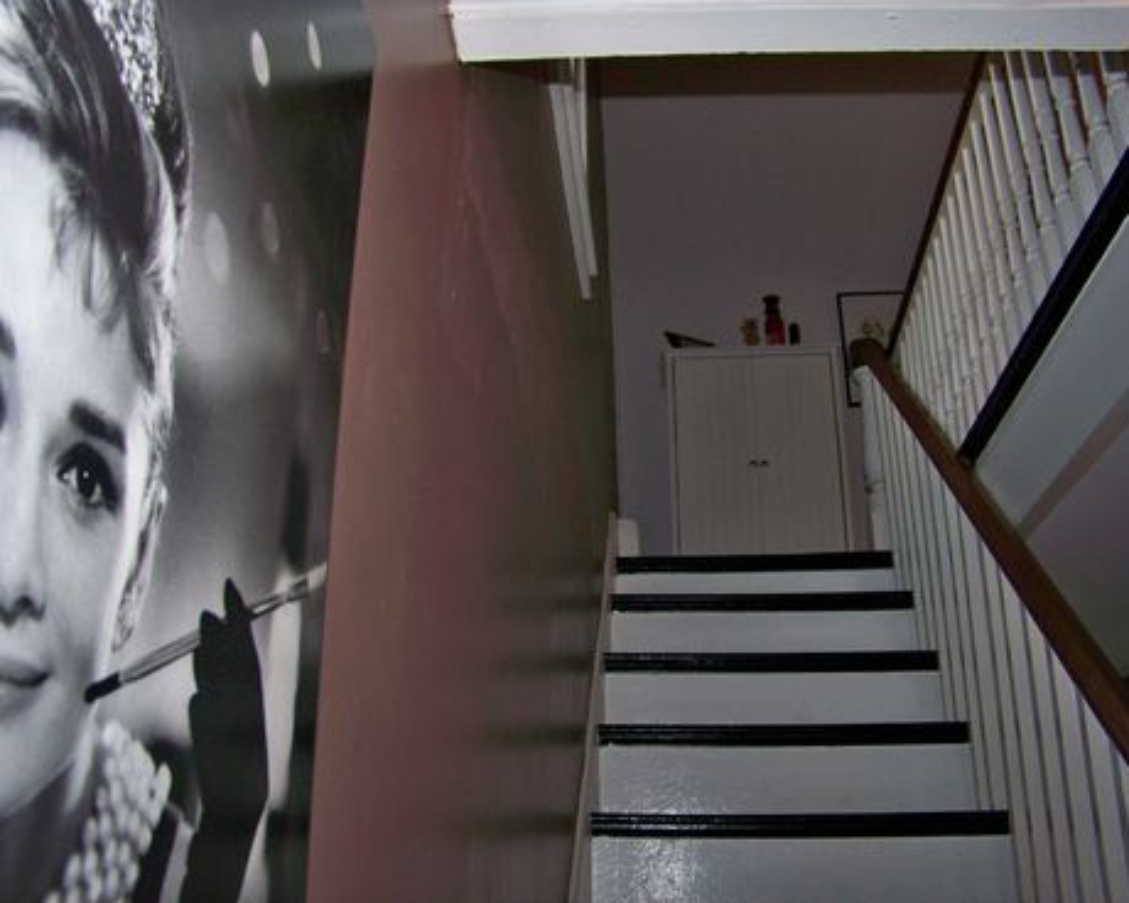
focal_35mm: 35
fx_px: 1169
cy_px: 453
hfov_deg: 51.5
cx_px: 574
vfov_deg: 42.2
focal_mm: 5.85
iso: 200
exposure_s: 1/30
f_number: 2.8
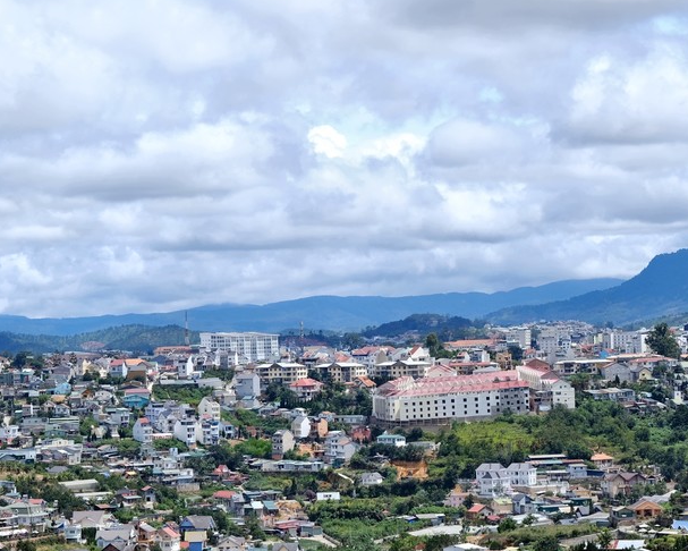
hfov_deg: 15.0
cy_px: 298
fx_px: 2607
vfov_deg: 12.1
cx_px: 270
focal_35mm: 128
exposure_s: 1/125
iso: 200
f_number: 7.1
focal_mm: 61
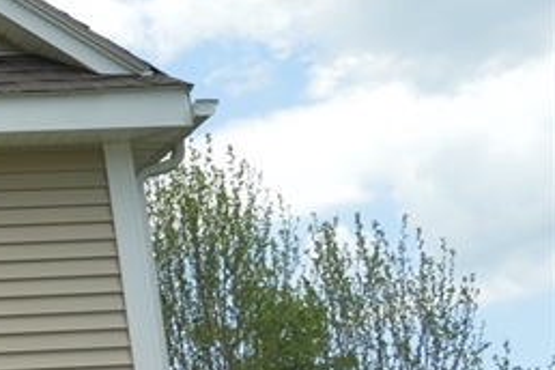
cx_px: -544
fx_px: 1649
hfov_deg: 15.4
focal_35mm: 107
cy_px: 470
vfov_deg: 12.4
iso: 100
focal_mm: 18
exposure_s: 1/200
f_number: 8
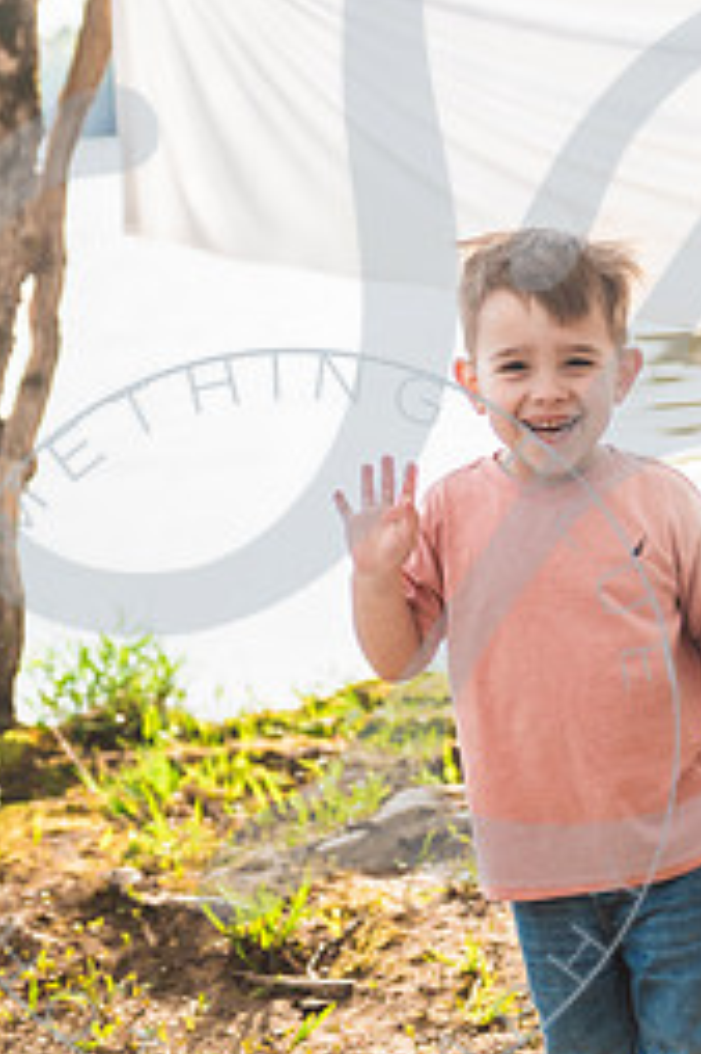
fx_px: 2486
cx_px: 481
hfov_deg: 16.0
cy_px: 419
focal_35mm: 85
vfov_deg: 23.9
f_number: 2.8
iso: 250
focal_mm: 48
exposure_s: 1/2000
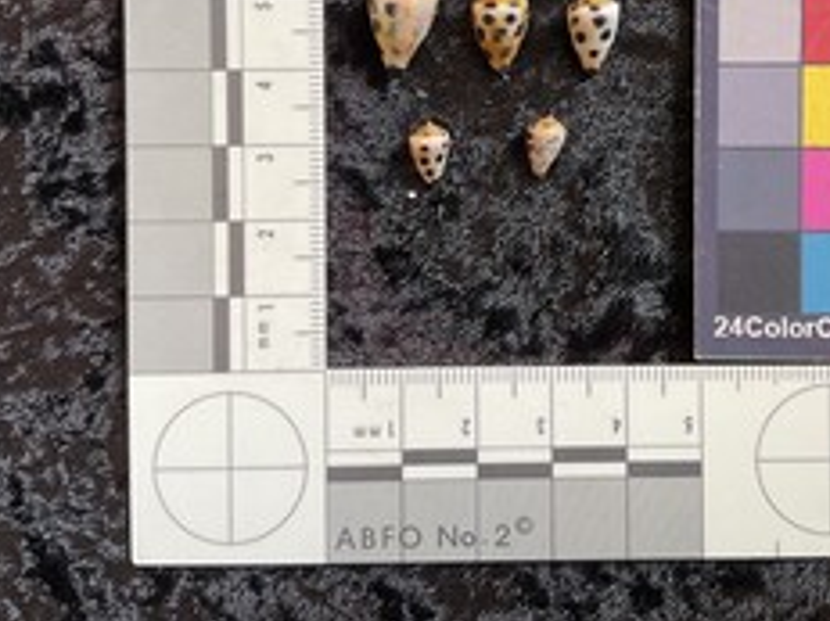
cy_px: 153
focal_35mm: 44
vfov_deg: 32.2
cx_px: 535
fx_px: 1054
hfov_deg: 42.5
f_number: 1.8
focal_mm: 3
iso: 40
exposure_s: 1/50
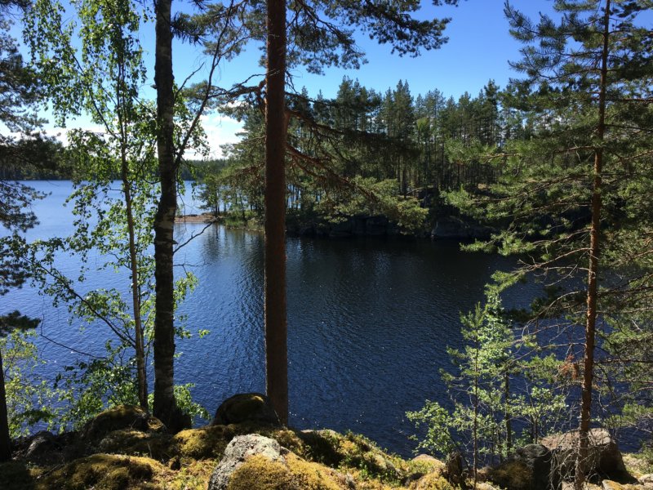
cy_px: 245
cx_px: 326
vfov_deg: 48.2
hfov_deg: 61.7
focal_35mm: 29
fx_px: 547
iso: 25
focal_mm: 4.15
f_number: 2.2
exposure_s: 1/836
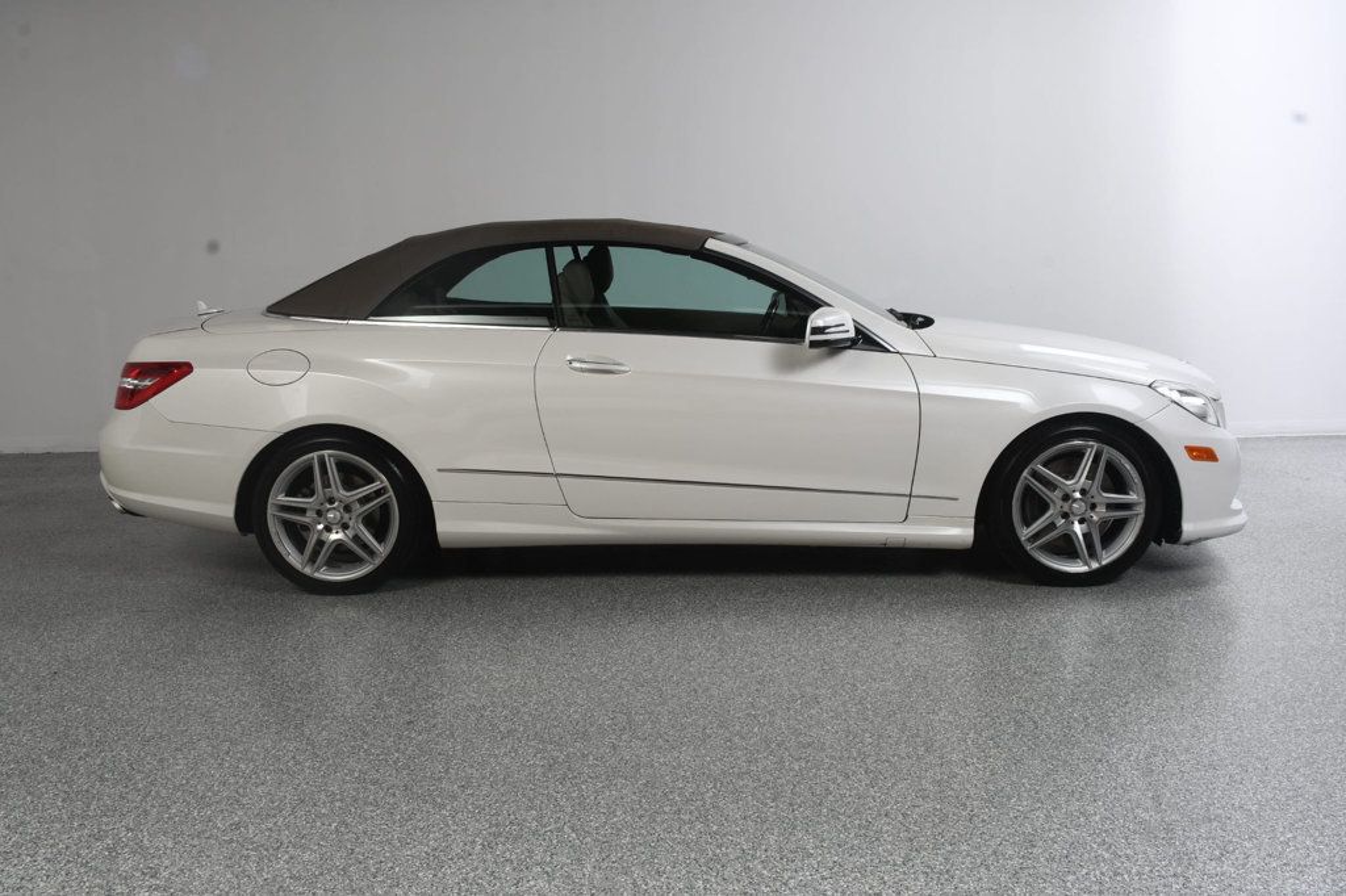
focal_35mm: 33
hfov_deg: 57.2
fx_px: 1233
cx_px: 673
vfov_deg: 39.9
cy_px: 448
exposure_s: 1/160
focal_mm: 22
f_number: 11
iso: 100
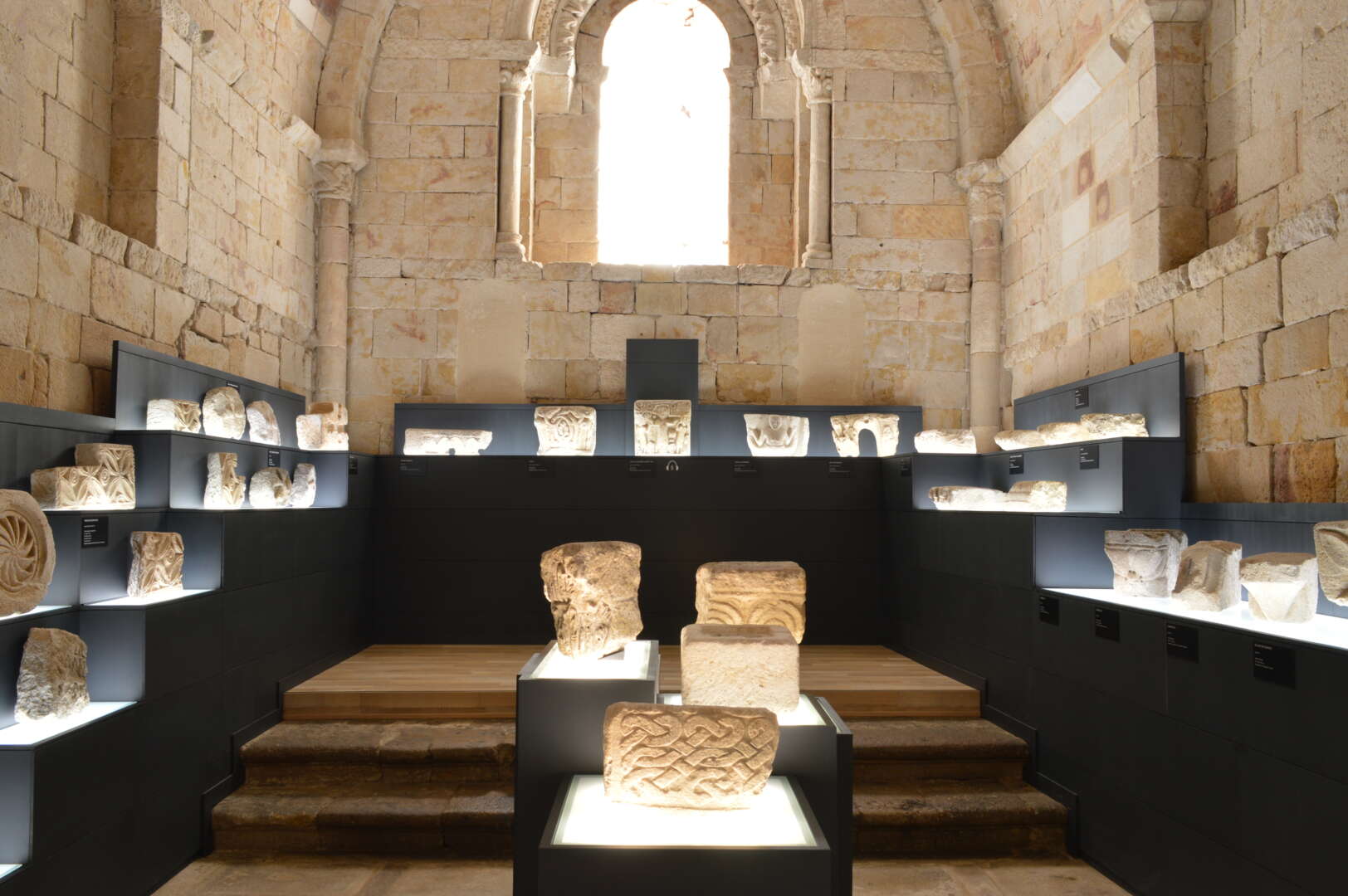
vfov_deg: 47.9
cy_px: 448
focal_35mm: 27
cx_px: 674
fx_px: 1010
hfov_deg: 67.4
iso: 200
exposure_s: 1/2
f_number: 10
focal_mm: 18
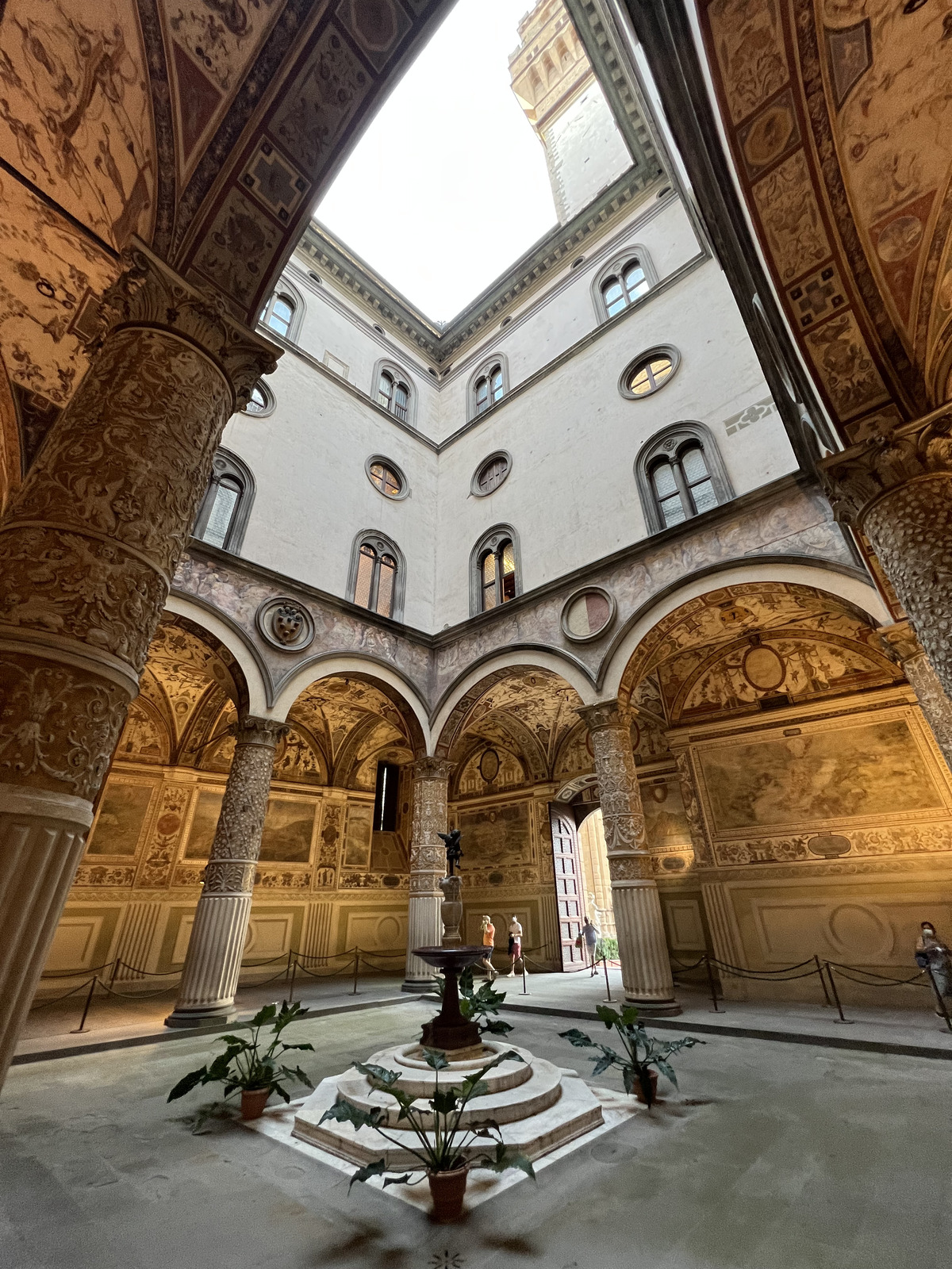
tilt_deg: +29.1
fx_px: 477
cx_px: 476
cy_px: 634
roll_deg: +0.6
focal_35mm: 13
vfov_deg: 106.2
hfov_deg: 89.9
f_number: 1.8
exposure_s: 1/100
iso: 250
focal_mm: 1.57
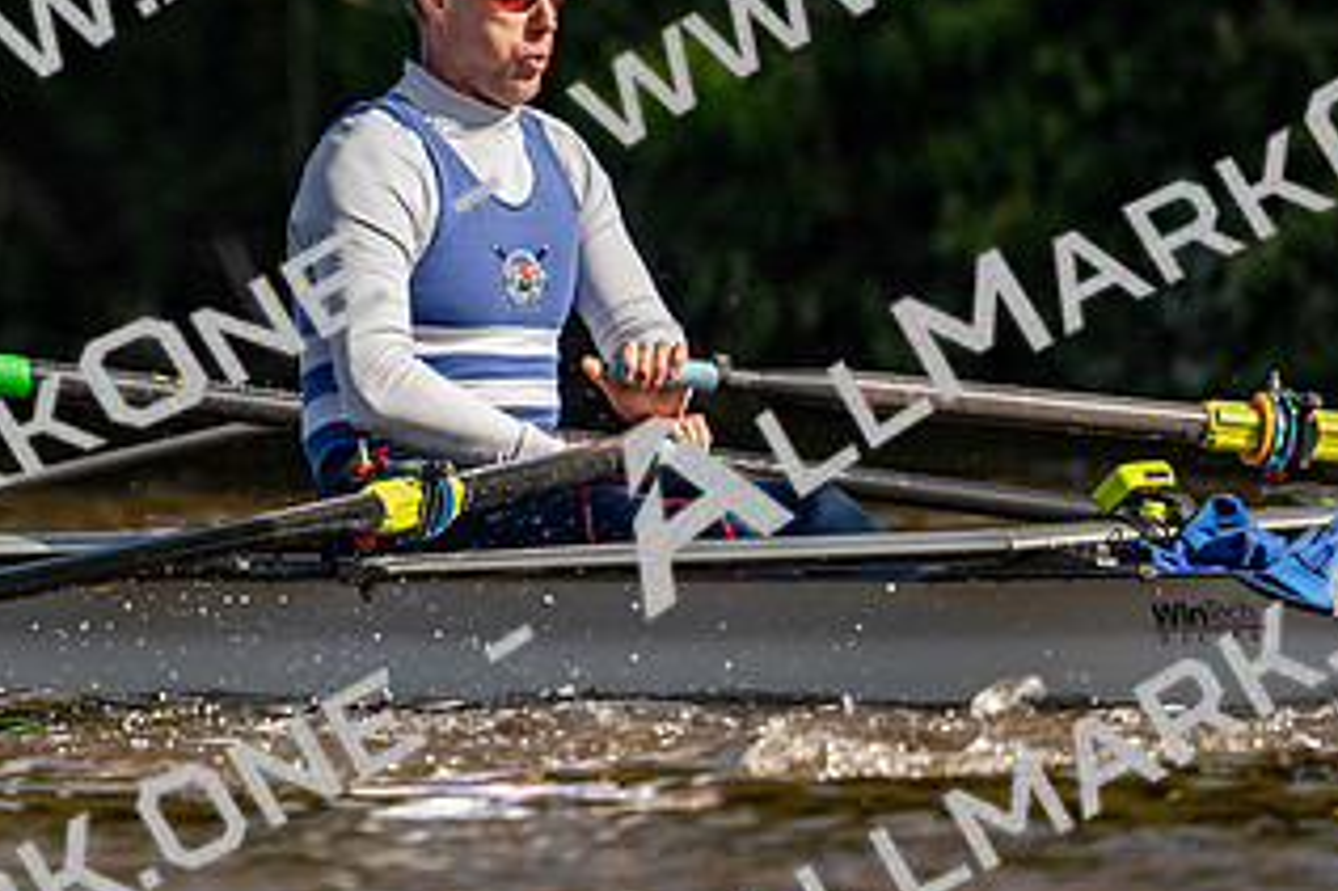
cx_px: 262
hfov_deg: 2.8
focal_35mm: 733
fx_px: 27228
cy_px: 217
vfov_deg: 1.9
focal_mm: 400
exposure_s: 1/3200
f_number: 4.5
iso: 500
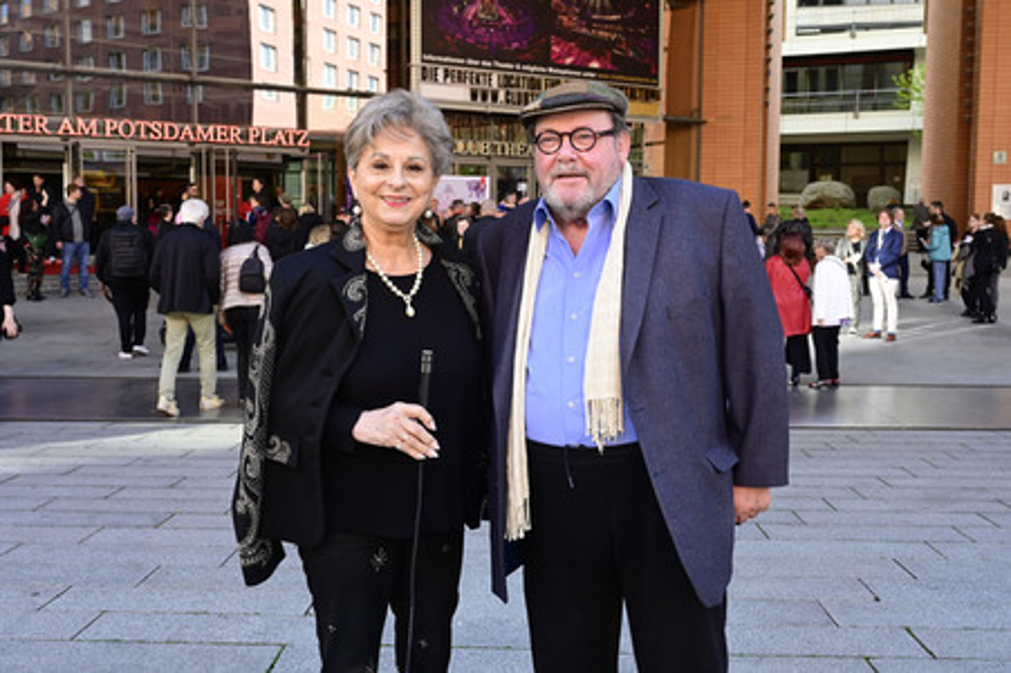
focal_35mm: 34
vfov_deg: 39.4
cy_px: 336
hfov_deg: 56.5
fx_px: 940
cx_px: 506
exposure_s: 1/200
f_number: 7.1
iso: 800
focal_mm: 33.5
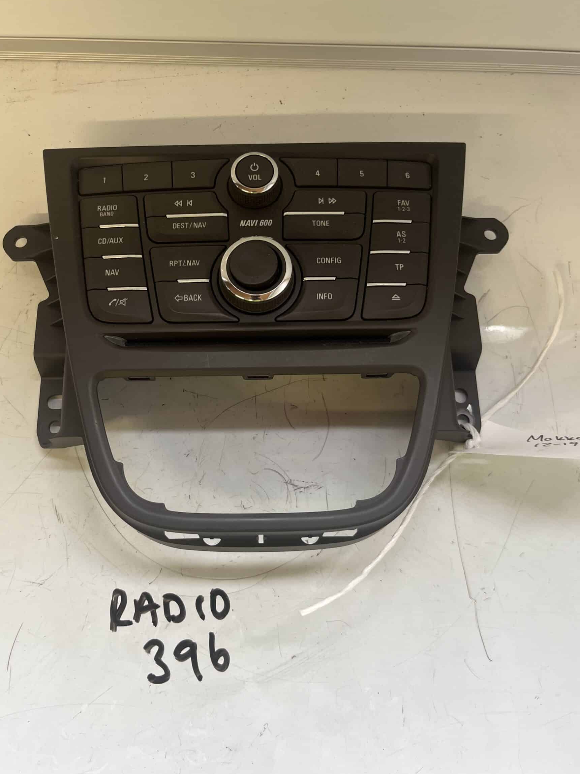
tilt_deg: -79.5
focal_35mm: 29
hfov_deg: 48.2
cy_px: 373
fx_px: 648
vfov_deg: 61.6
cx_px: 262
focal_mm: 5.1
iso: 100
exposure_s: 1/121
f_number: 1.6
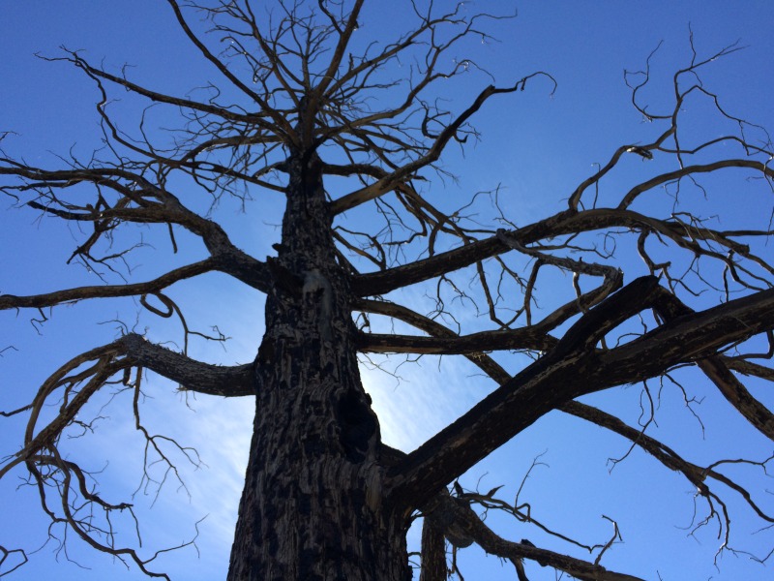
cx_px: 387
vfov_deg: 48.2
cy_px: 290
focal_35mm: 29
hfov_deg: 61.7
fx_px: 648
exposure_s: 1/1325
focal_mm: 4.15
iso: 32
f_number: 2.2
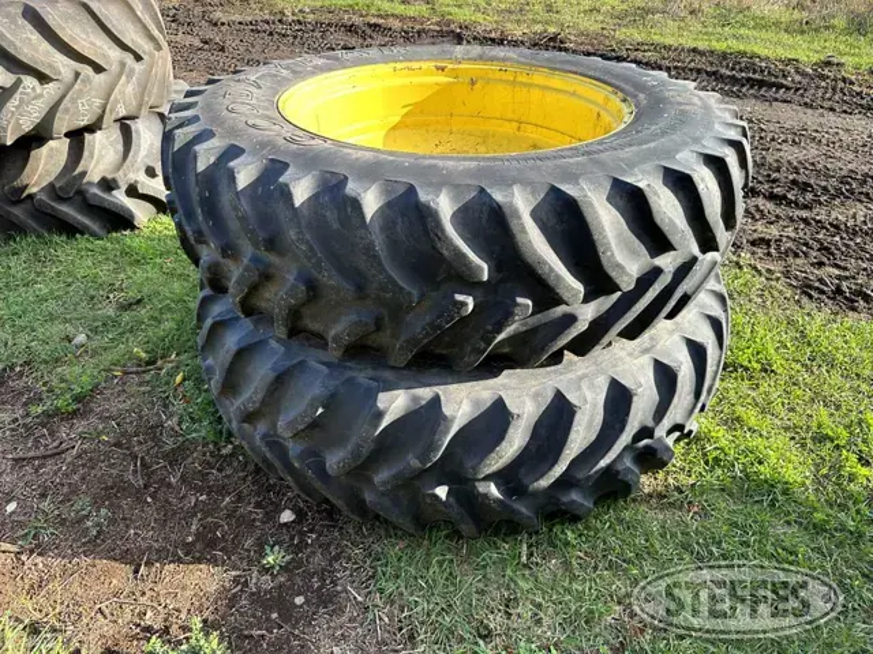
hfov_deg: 71.6
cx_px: 436
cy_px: 327
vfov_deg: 56.8
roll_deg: -3.5
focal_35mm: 24
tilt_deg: -32.4
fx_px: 605
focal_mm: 6.86
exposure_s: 1/734
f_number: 1.78
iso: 80
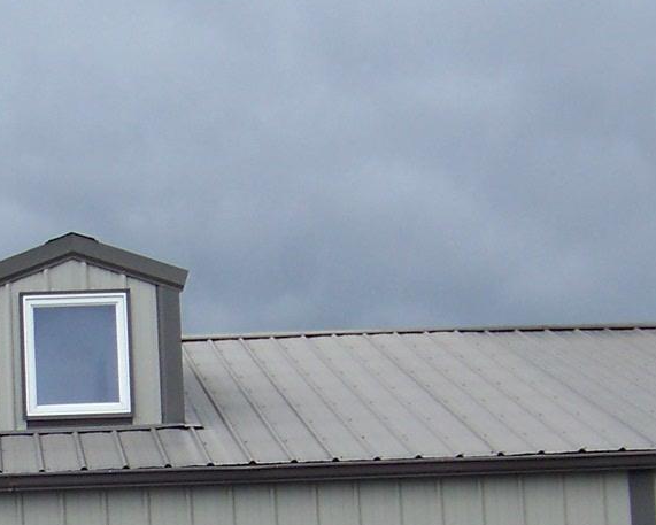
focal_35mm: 126
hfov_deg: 15.1
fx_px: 2447
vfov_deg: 12.1
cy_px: 561
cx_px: 48
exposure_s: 1/640
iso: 64
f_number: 2.8
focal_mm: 5.85
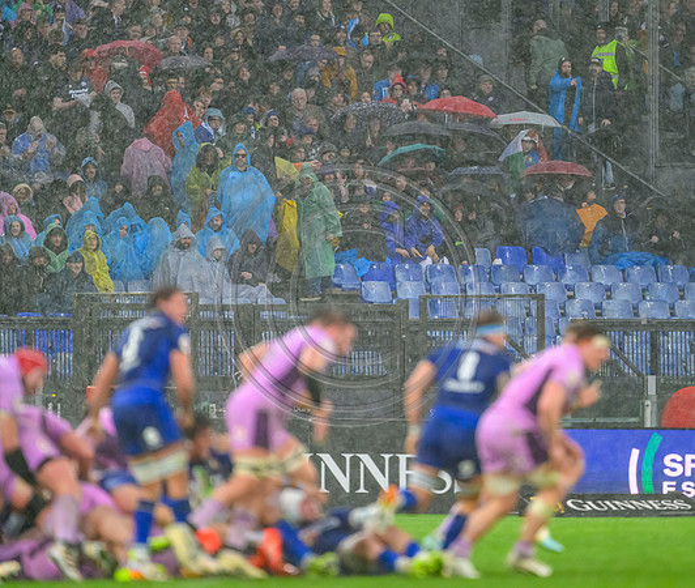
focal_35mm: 652
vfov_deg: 2.5
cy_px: 294
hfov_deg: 2.9
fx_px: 13714
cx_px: 441
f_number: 4
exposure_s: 1/2000
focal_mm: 560
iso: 6400
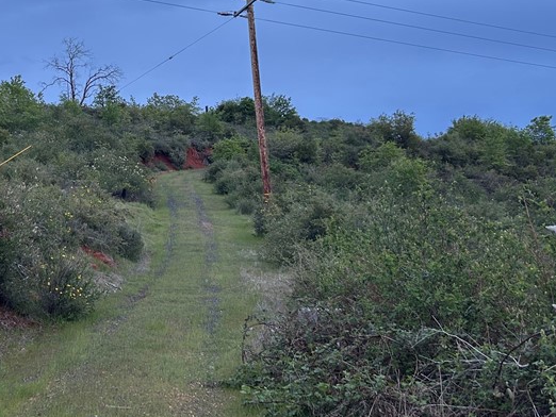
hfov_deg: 36.2
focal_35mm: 51
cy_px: 97
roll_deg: +3.0
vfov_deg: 28.1
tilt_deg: +12.7
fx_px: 820
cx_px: 111
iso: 64
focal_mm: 5.7
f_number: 1.5
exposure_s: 1/121
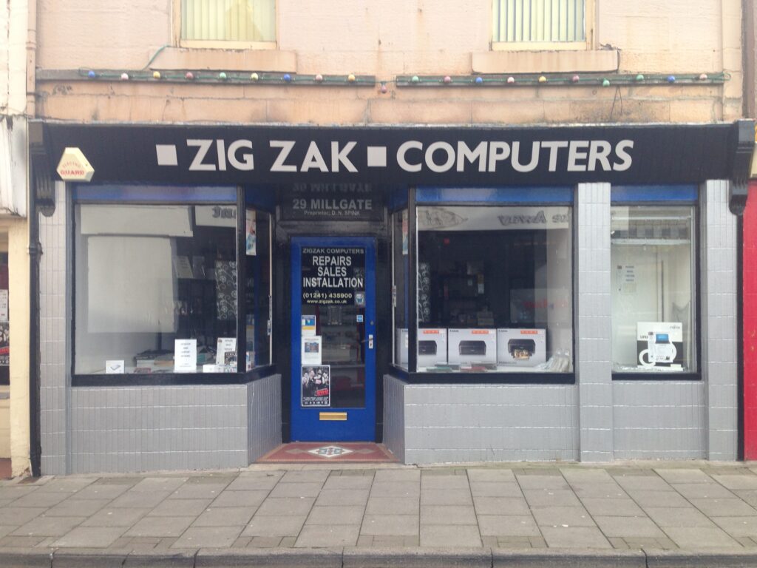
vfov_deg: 42.9
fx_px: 722
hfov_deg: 55.4
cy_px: 284
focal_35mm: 33
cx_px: 378
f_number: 2.4
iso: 50
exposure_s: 1/165
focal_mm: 4.12
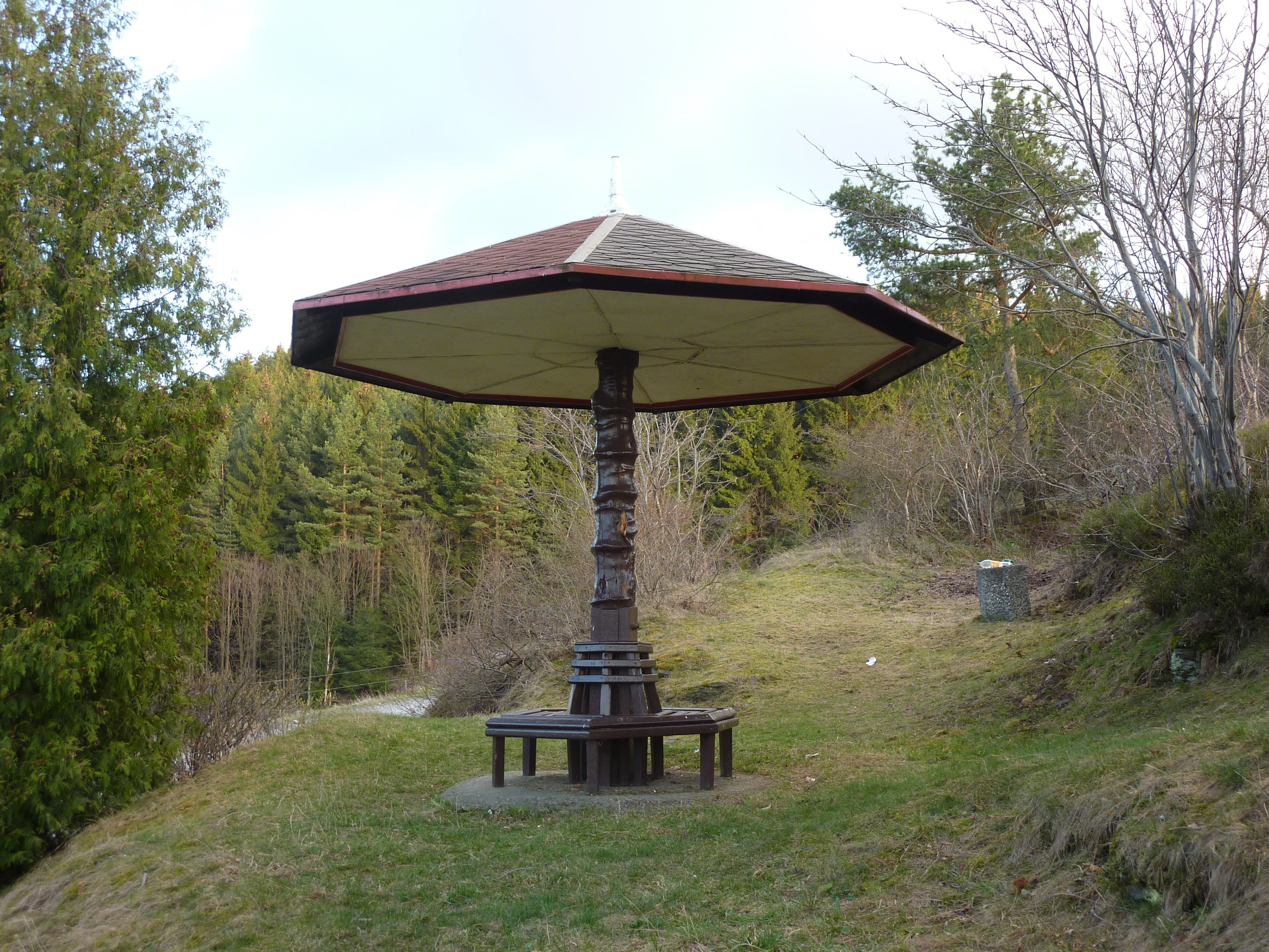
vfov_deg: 36.0
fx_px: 1466
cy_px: 476
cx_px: 634
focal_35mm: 40
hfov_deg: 46.8
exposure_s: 1/50
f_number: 3.6
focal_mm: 6.5
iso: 100
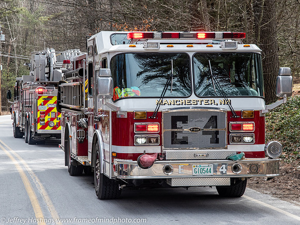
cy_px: 117
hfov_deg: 19.8
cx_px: 142
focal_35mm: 99
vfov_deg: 14.9
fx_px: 860
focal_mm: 56
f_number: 7.1
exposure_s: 1/320
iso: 400
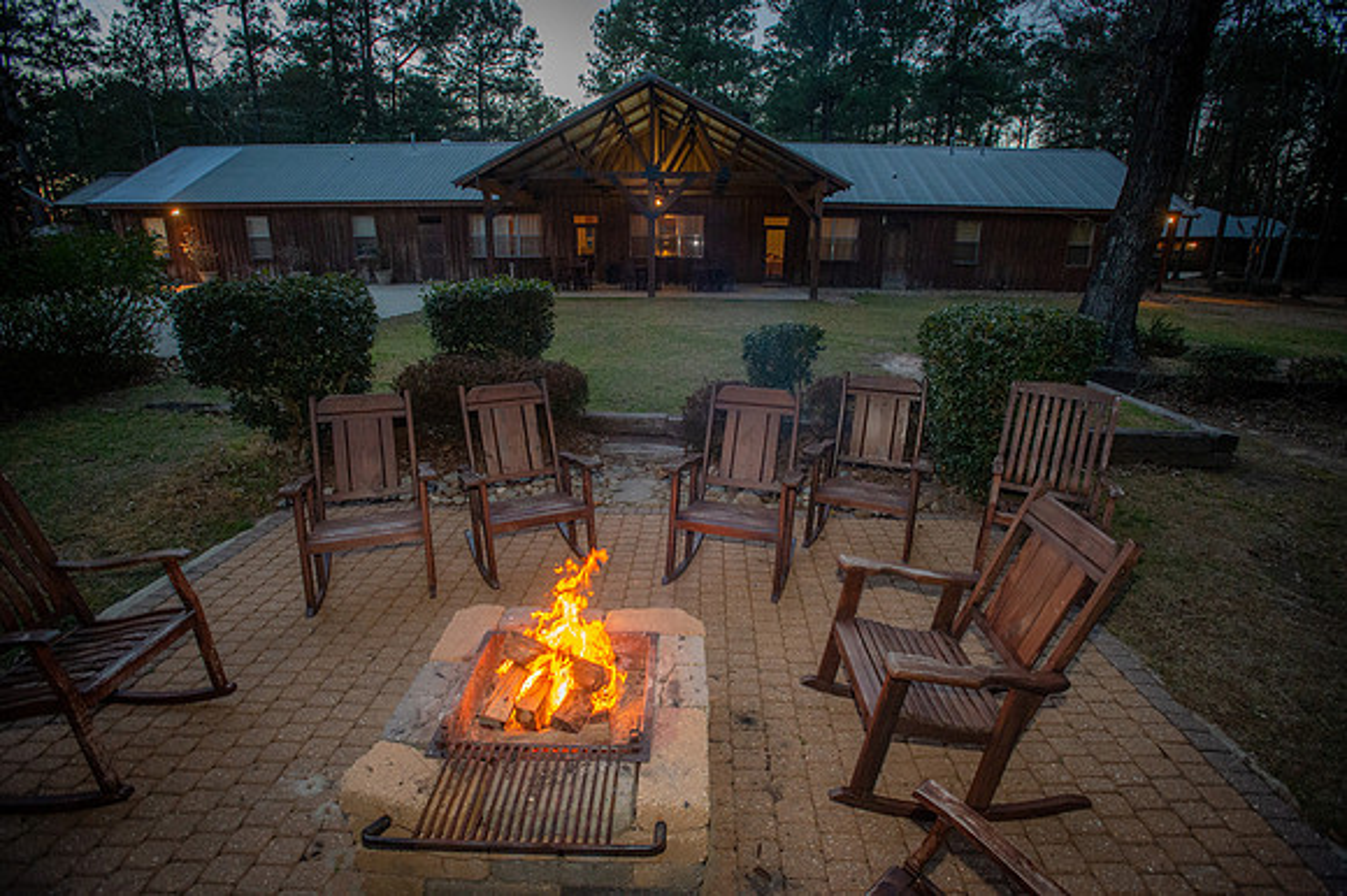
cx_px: 674
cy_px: 448
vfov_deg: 70.4
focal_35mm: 17
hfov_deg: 93.3
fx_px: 636
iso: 4000
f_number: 4.5
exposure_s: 1/200
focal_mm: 17
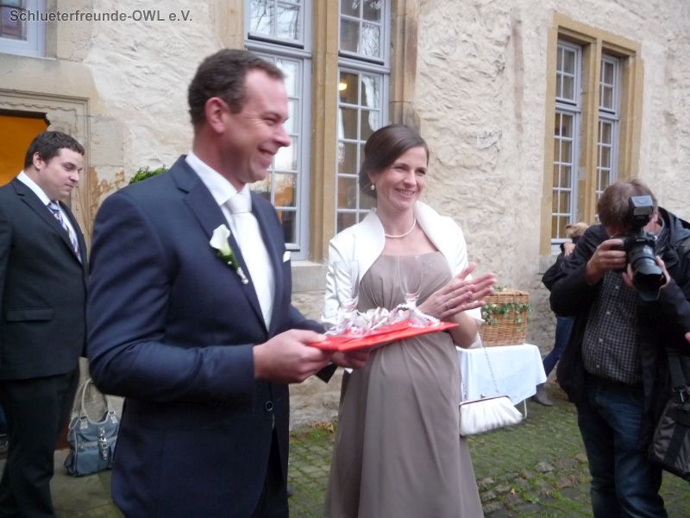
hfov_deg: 63.4
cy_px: 259
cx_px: 345
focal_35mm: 28
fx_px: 558
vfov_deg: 49.7
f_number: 3.3
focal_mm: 4.7
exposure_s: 1/30
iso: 320
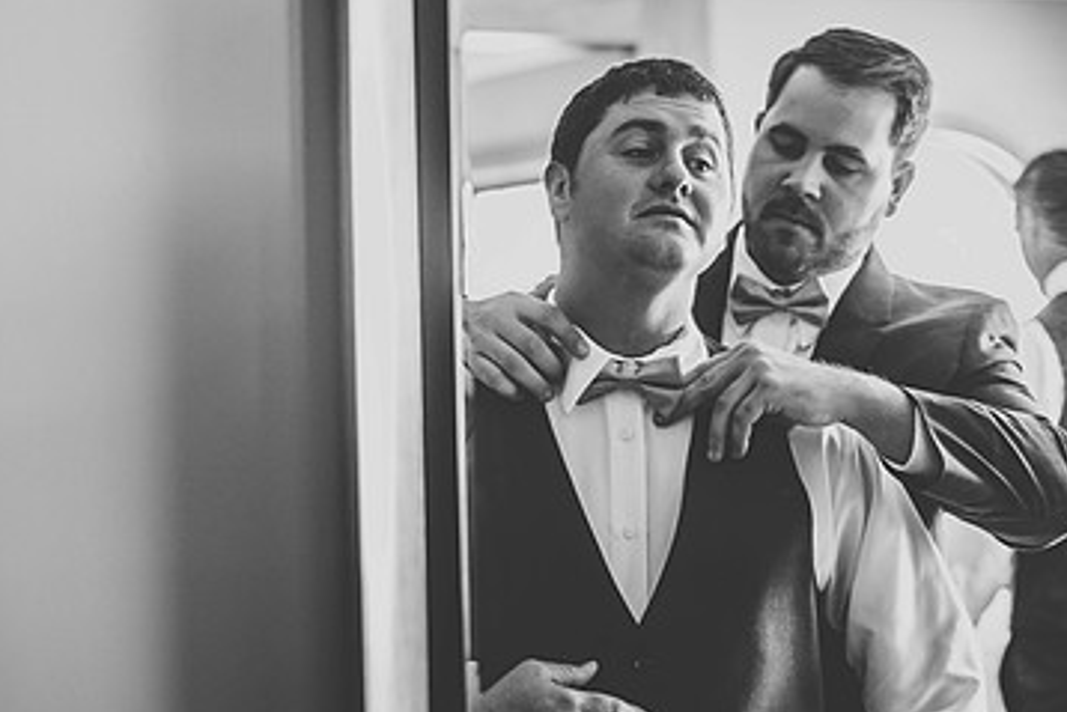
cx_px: 605
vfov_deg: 16.8
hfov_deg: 25.0
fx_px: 2402
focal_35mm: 81
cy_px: 252
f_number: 2
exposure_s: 1/125
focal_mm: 50
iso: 640
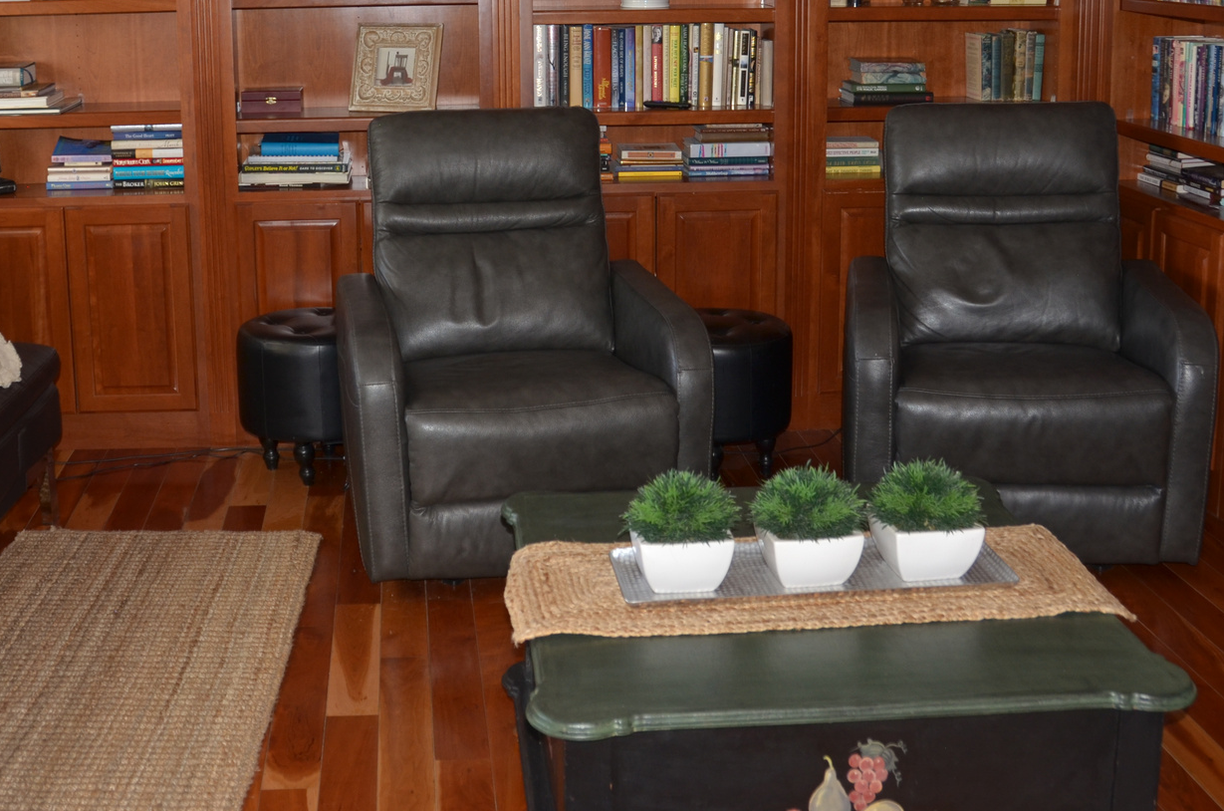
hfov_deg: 43.4
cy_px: 203
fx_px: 1527
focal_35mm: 45
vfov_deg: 29.3
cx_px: 481
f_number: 3.5
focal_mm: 18
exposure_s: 1/30
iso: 200
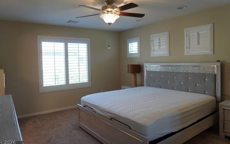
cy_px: 64
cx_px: 114
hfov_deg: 70.4
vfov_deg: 47.5
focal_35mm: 26
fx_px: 163
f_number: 4
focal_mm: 16
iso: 250
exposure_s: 1/60
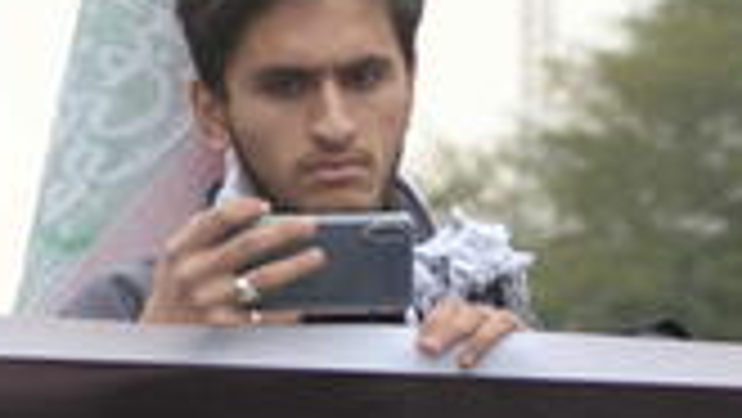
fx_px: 8071
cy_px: 1065
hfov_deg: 5.3
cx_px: 782
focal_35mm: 410
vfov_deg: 2.9
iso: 400
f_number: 2.8
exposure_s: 1/400
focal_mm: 70
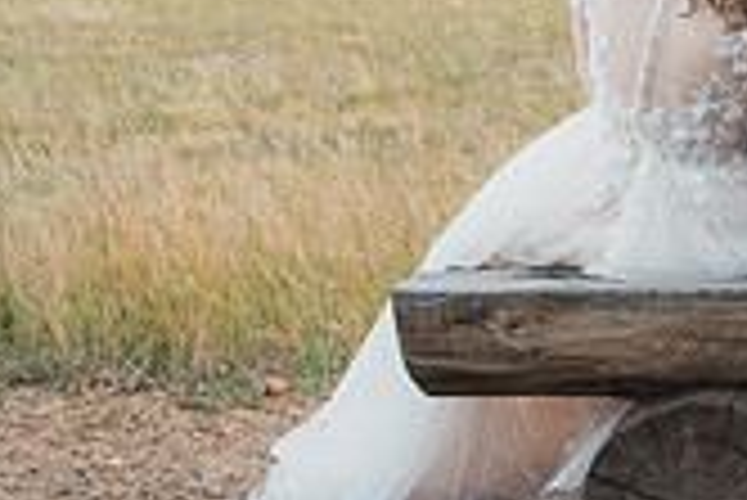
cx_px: 778
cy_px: -173
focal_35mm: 64
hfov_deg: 29.0
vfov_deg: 19.4
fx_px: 1329
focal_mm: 18
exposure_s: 1/80
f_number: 2.8
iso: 125
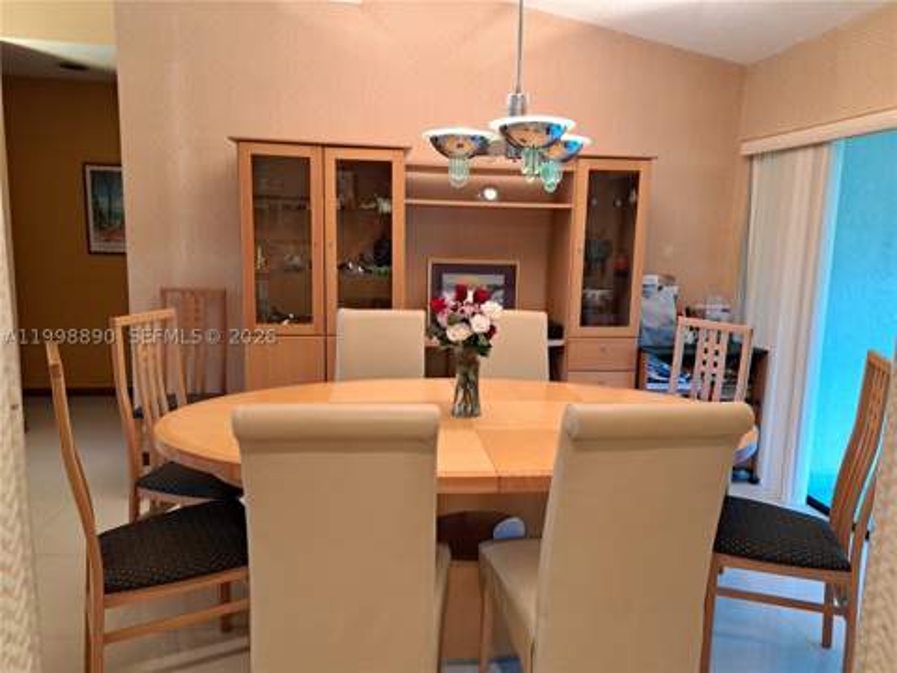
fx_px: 622
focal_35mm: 24
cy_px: 336
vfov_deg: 56.8
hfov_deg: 71.6
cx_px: 448
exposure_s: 1/60
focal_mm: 5.23
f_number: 1.8
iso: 500
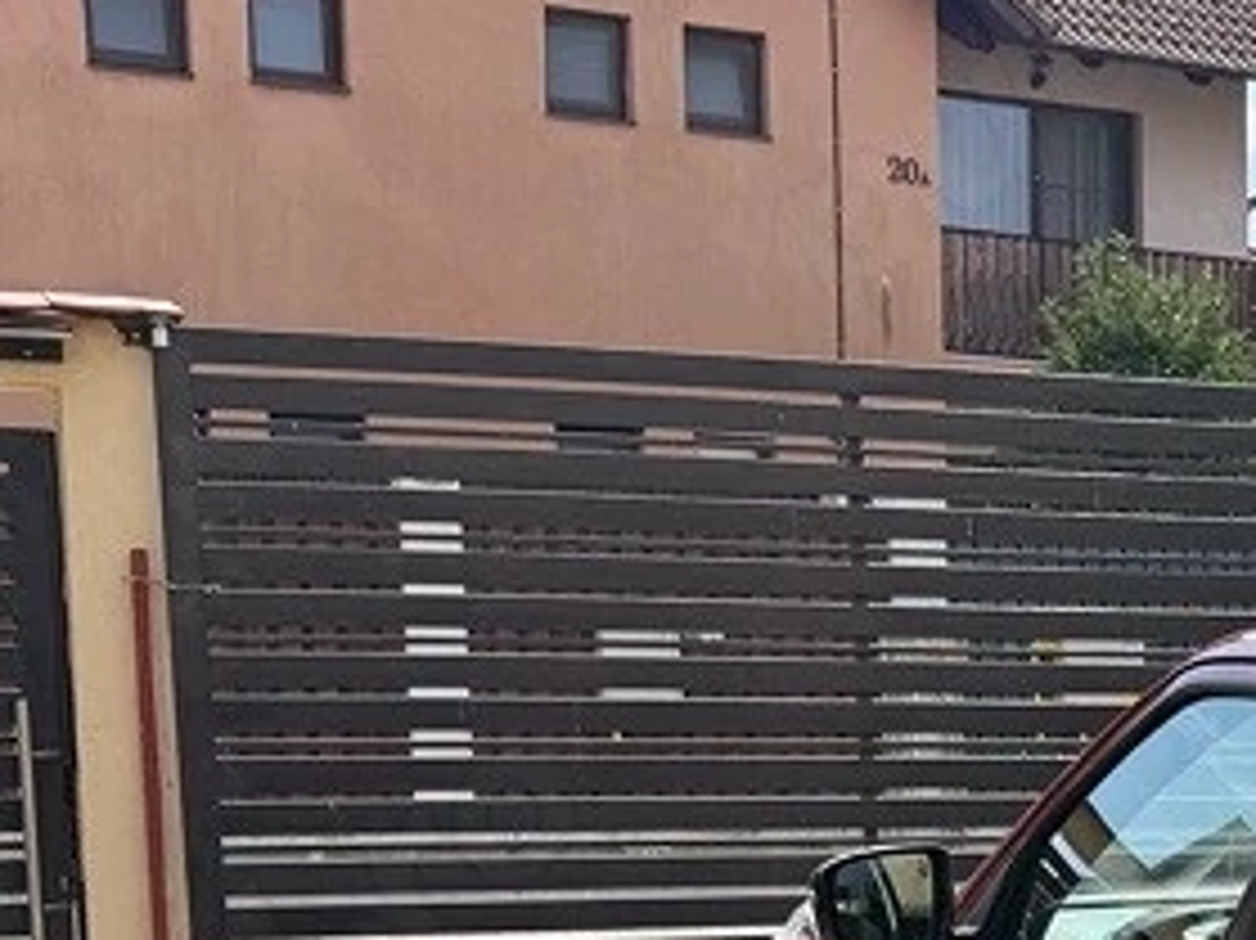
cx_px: 1558
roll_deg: -0.5
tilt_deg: -10.4
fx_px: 3119
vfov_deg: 16.4
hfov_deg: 21.0
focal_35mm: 86
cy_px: 1138
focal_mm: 6.76
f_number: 1.78
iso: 80
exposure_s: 1/2611
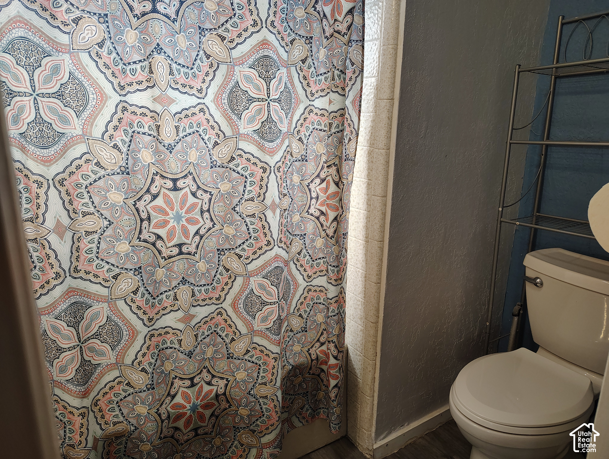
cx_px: 304
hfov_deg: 71.5
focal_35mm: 24
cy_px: 230
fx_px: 423
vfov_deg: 56.9
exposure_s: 1/120
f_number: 1.8
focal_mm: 5.56
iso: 772
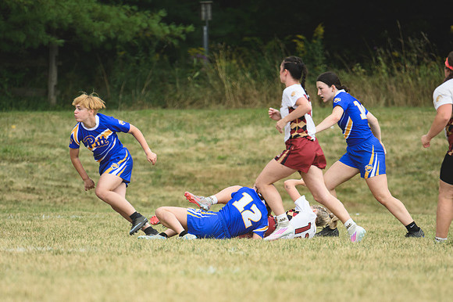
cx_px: 226
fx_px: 11318
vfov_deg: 1.5
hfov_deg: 2.3
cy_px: 151
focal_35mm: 900
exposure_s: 1/1000
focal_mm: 600
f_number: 6.3
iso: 640
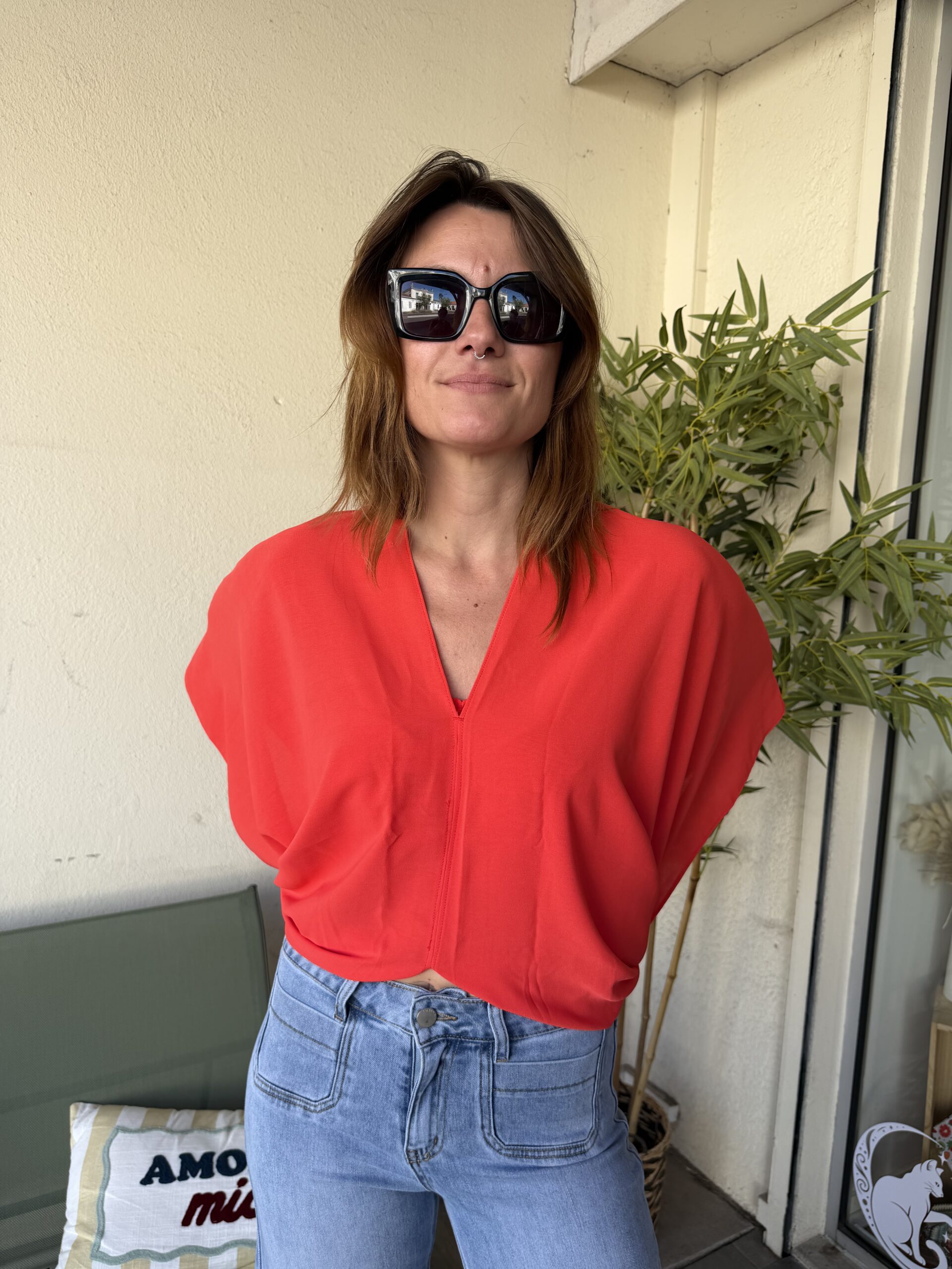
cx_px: 476
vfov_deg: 71.6
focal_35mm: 24
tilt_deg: -6.1
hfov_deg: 56.8
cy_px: 634
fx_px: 880
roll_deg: -3.0
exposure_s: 1/405
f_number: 1.78
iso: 80
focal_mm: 6.76
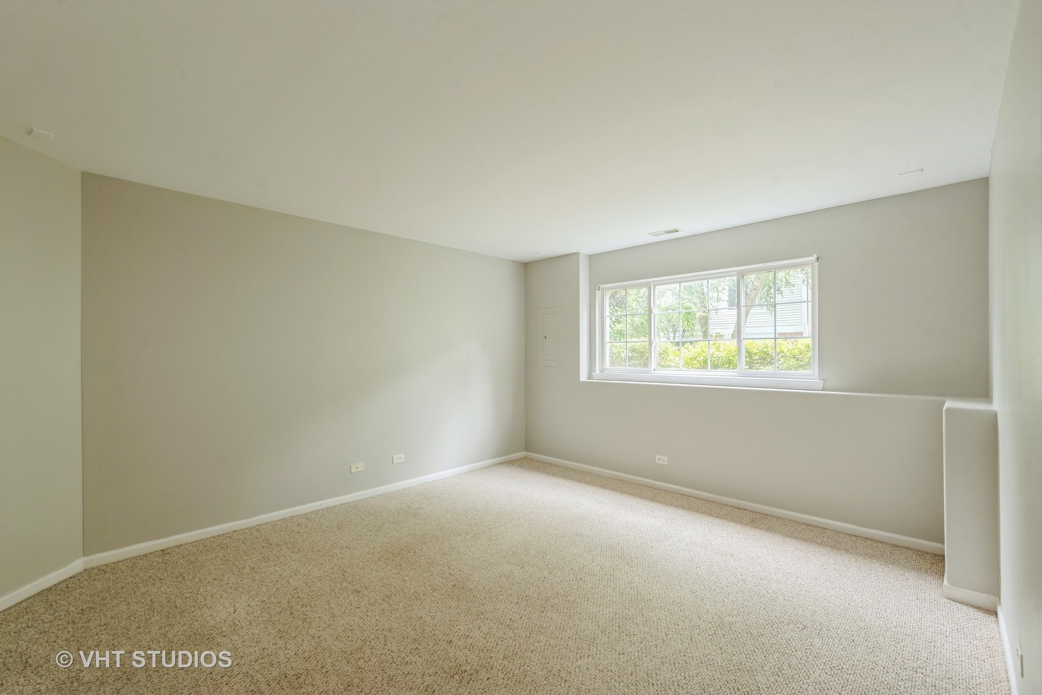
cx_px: 521
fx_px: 434
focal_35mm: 15
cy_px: 348
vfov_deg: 77.3
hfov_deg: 100.4
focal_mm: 15
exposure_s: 1/6
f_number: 8
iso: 200
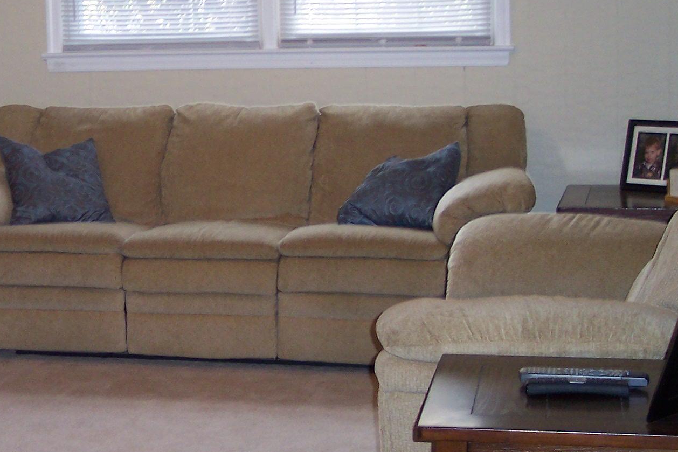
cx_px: 139
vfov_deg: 16.9
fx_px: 1526
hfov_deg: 24.7
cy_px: 213
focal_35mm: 81
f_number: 2.8
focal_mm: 8
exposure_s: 1/30
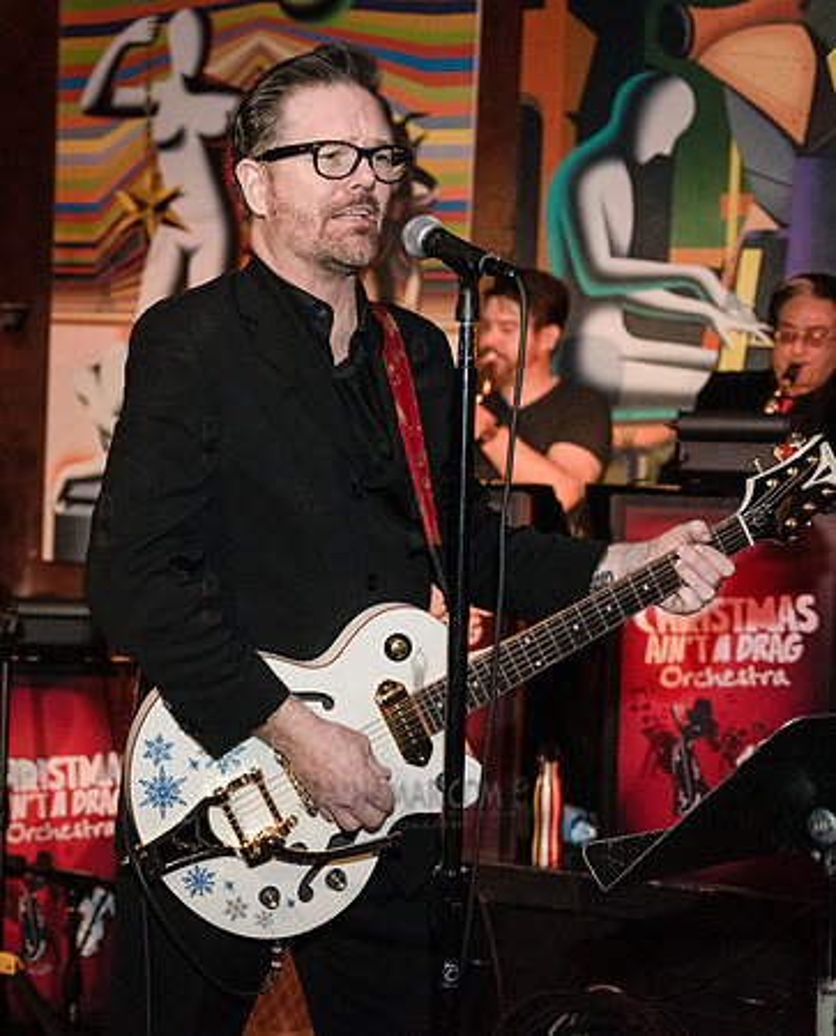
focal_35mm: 56
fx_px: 1726
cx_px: 60
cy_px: 518
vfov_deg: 33.4
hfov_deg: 26.2
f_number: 2.8
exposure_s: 1/200
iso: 4000
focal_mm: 40
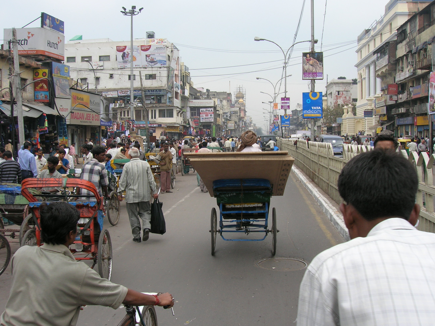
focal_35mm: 34
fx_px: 427
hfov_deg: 54.0
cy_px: 163
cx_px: 218
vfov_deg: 41.8
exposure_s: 1/120
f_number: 4.9
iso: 50
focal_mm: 5.7
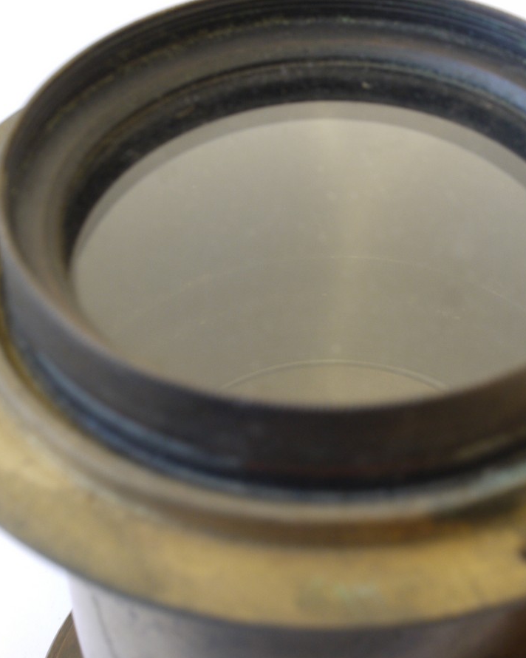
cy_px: 330
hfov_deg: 19.3
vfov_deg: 24.1
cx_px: 364
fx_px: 1537
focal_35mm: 79
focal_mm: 30
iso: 400
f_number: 11
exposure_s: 1/2
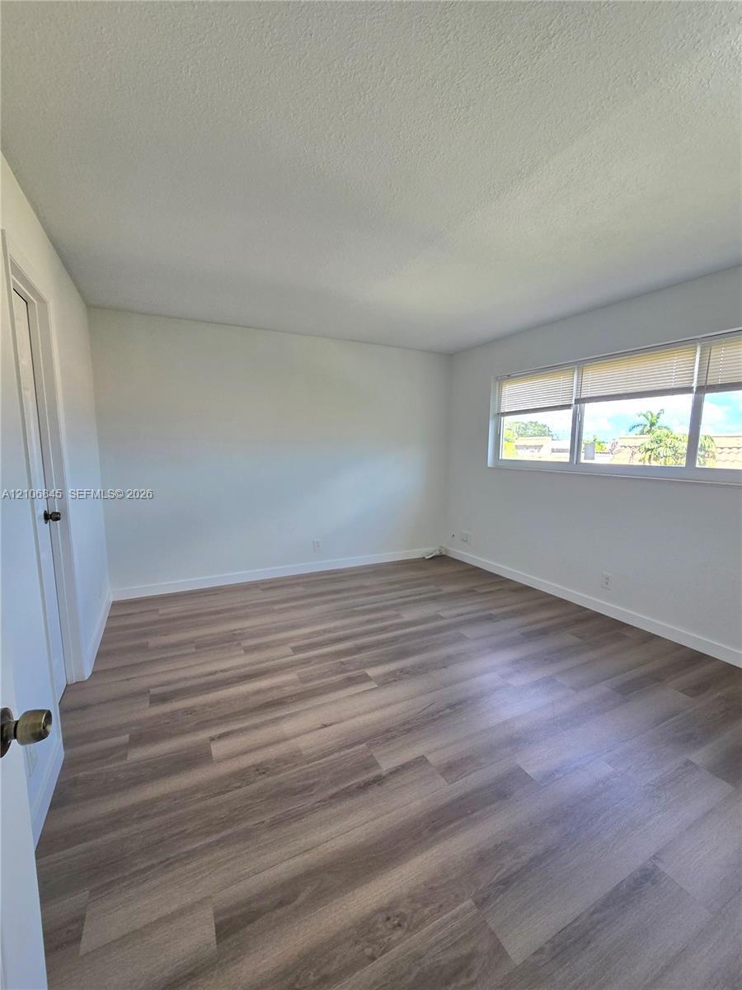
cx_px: 371
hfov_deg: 89.9
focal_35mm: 13
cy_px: 495
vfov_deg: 106.2
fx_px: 372
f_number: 2.2
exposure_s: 1/120
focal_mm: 2.2
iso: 64
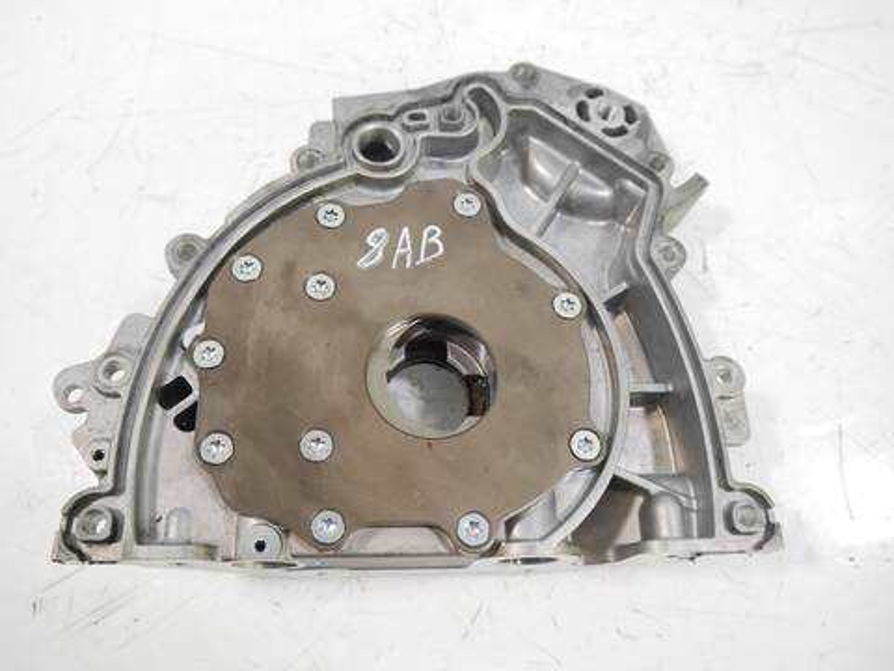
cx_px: 447
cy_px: 336
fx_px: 723
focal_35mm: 28
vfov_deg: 49.7
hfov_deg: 63.4
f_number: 3.5
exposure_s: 1/60
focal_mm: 14
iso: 800
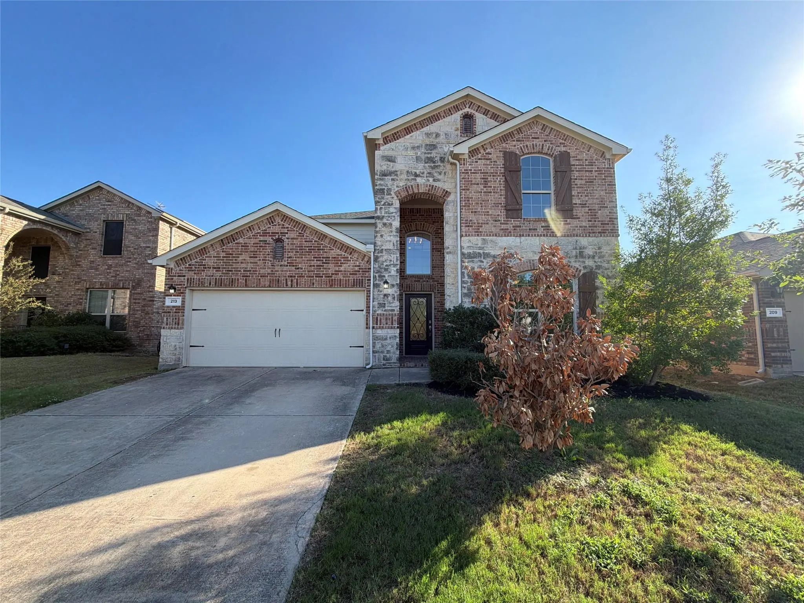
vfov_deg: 85.7
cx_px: 402
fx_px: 325
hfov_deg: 102.1
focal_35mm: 14
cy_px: 302
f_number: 2.2
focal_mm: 2.22
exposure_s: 1/291
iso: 50
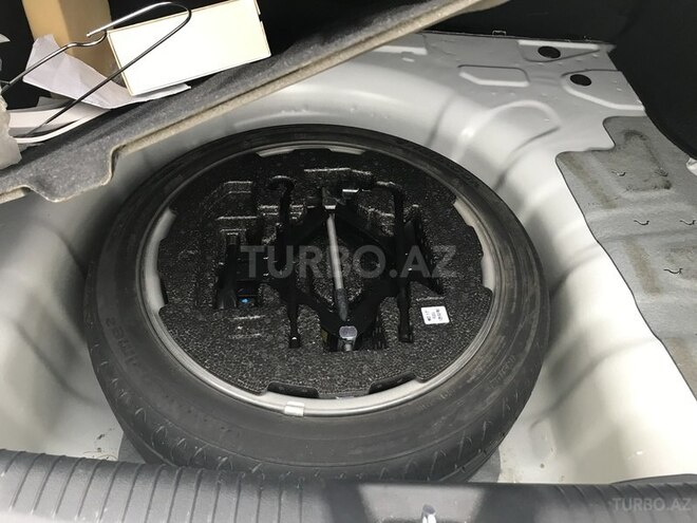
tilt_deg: -51.0
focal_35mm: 28
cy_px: 262
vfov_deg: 49.7
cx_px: 348
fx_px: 564
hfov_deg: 63.4
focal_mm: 3.99
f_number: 1.8
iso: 40
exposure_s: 1/25
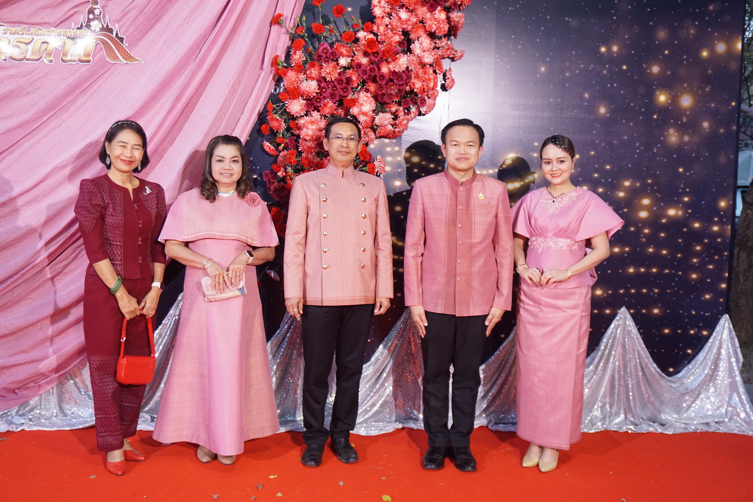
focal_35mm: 36
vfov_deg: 36.9
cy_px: 251
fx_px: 753
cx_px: 376
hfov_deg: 53.1
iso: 1000
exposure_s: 1/60
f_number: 4.5
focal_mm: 24
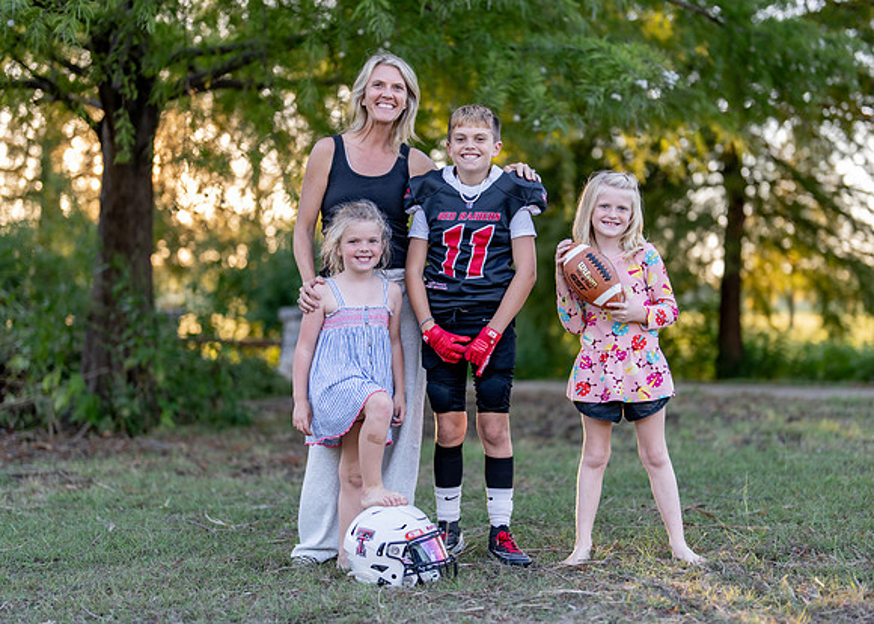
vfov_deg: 22.7
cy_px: 315
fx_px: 1555
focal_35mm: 63
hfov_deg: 31.4
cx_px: 479
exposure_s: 1/400
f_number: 1.2
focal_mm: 50
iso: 100
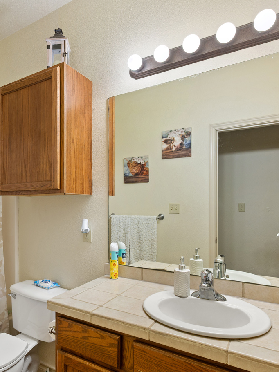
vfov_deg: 71.1
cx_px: 84
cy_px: 217
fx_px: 258
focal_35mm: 24
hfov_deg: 55.1
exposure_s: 1/4
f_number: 9
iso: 250
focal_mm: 14
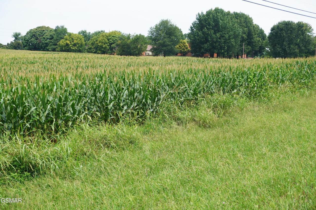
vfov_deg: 26.4
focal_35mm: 51
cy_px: 105
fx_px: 447
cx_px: 158
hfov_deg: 38.9
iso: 100
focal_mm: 34
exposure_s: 1/160
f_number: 8
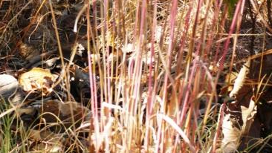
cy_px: 85
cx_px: 123
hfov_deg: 15.3
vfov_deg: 8.7
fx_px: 1010
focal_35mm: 140
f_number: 5
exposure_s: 1/80
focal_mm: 17.4
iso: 100
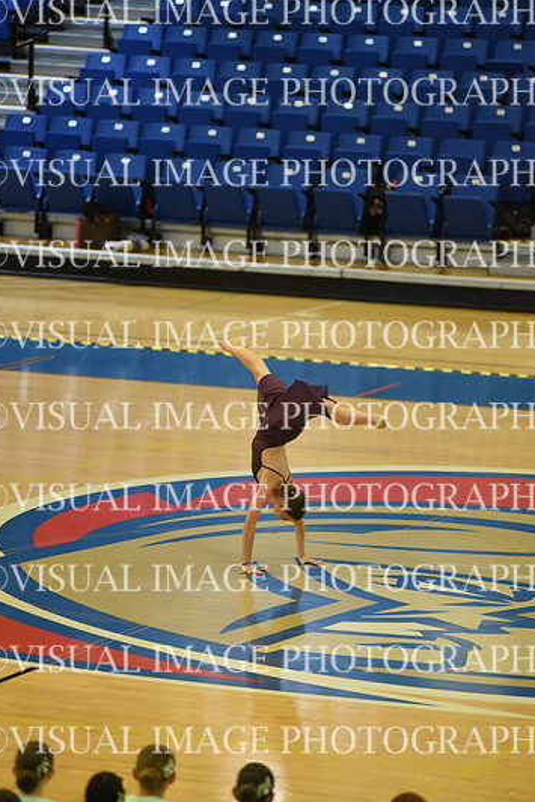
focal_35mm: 218
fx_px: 4856
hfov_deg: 6.3
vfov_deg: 9.4
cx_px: 271
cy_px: 375
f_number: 2.8
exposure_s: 1/1000
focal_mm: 200
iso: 8000
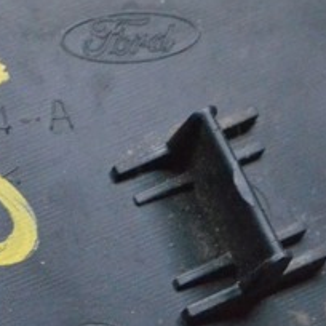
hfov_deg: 8.0
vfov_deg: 8.0
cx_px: 27
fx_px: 2337
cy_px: 257
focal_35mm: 219
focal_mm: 55
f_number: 9
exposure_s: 1/160
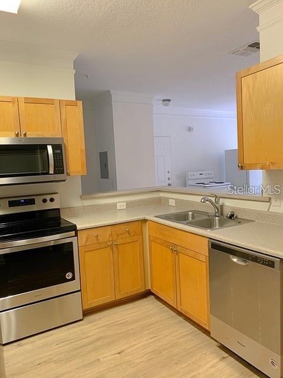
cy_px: 189
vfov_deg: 67.3
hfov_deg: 53.1
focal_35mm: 26
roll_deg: +2.2
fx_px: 283
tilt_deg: -4.1
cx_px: 142
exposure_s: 1/60
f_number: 1.8
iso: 200
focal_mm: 4.25
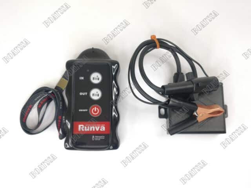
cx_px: 126
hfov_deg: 71.6
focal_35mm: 24
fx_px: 174
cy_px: 94
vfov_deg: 56.8
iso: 400
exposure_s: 1/50
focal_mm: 4.1
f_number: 1.7
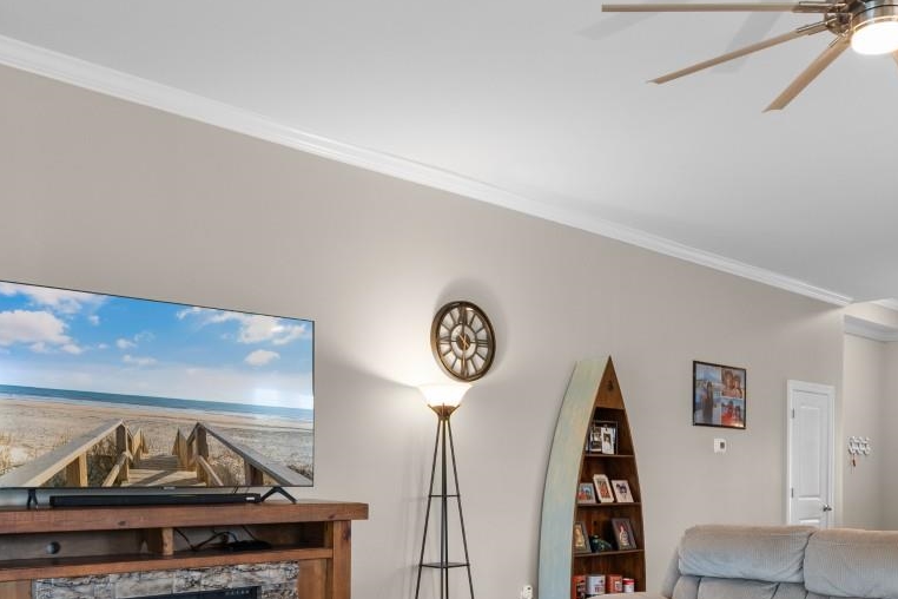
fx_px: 848
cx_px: 519
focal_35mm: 34
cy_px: 460
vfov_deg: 37.8
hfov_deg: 55.6
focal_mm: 11
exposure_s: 1/6
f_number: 4.8
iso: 100
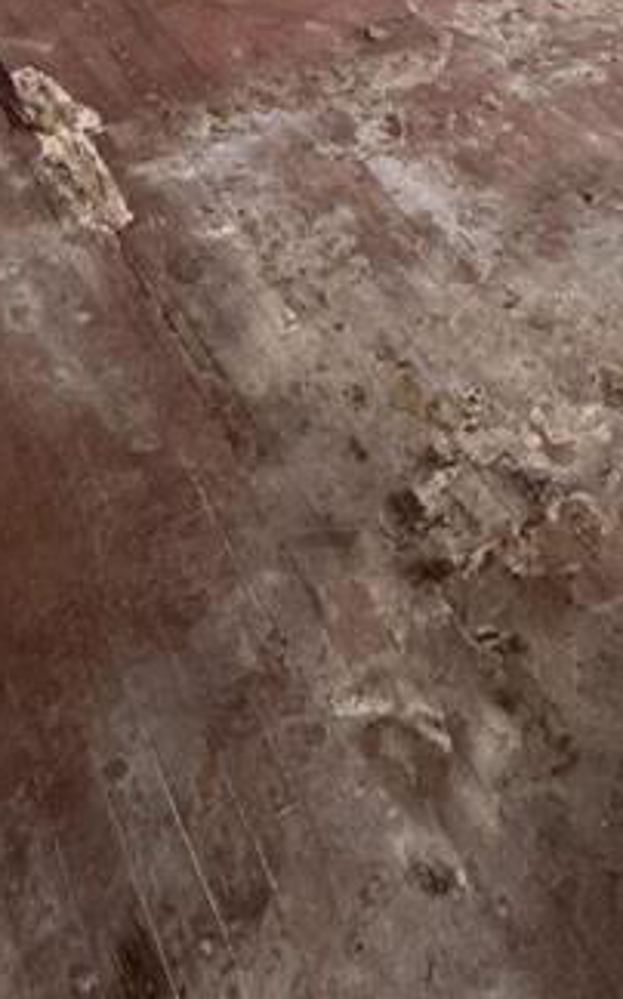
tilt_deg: -14.5
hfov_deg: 28.8
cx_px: 453
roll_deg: +0.0
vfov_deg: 34.8
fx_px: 1197
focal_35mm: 44
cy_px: -234
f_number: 2.2
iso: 640
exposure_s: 1/60
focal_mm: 2.22
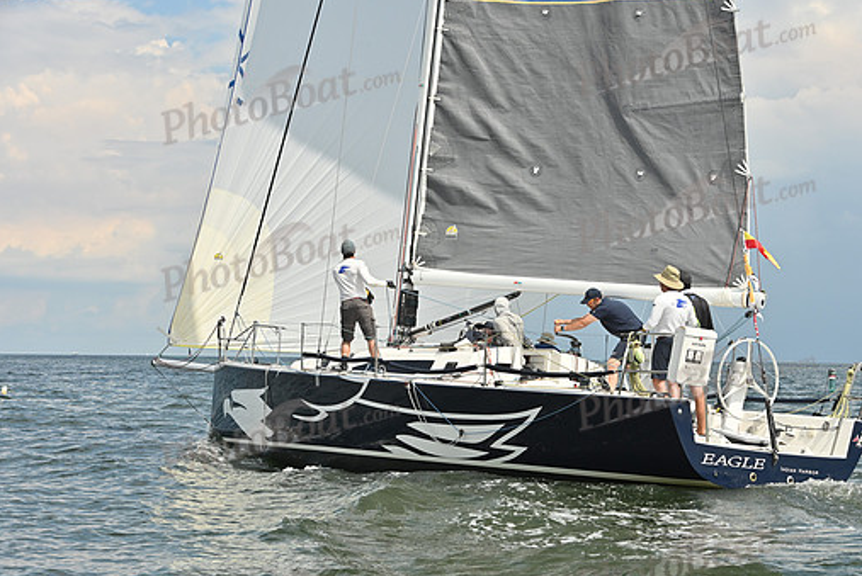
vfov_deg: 17.1
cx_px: 490
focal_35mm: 80
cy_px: 322
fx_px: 1917
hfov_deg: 25.3
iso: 320
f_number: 7.1
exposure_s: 1/1600
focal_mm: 70
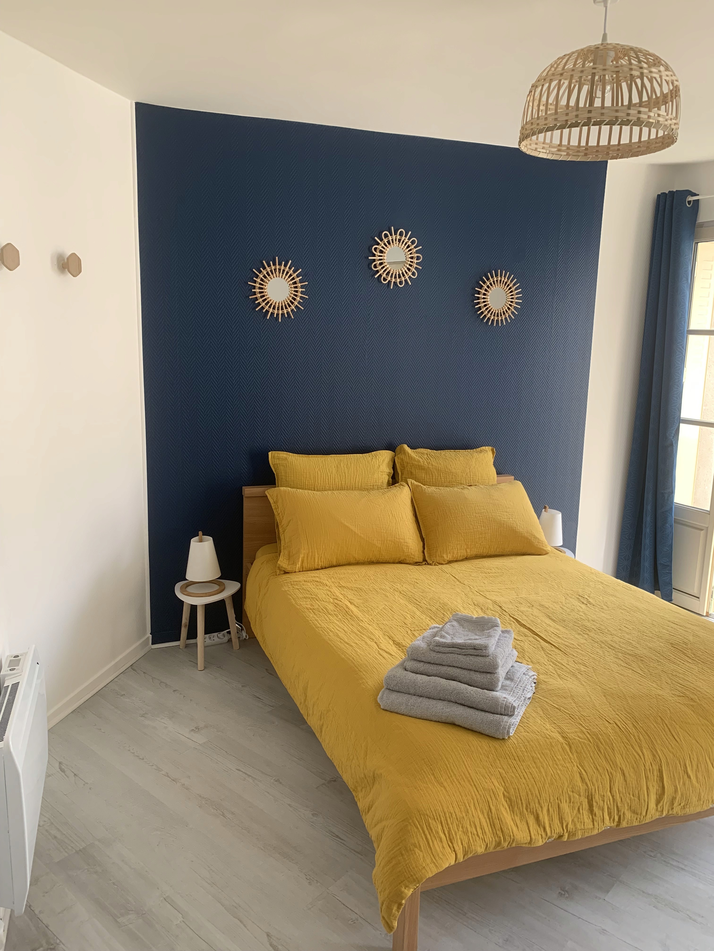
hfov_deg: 53.1
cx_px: 357
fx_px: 715
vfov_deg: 67.3
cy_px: 476
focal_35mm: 26
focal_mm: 4.25
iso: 80
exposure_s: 1/121
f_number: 1.8
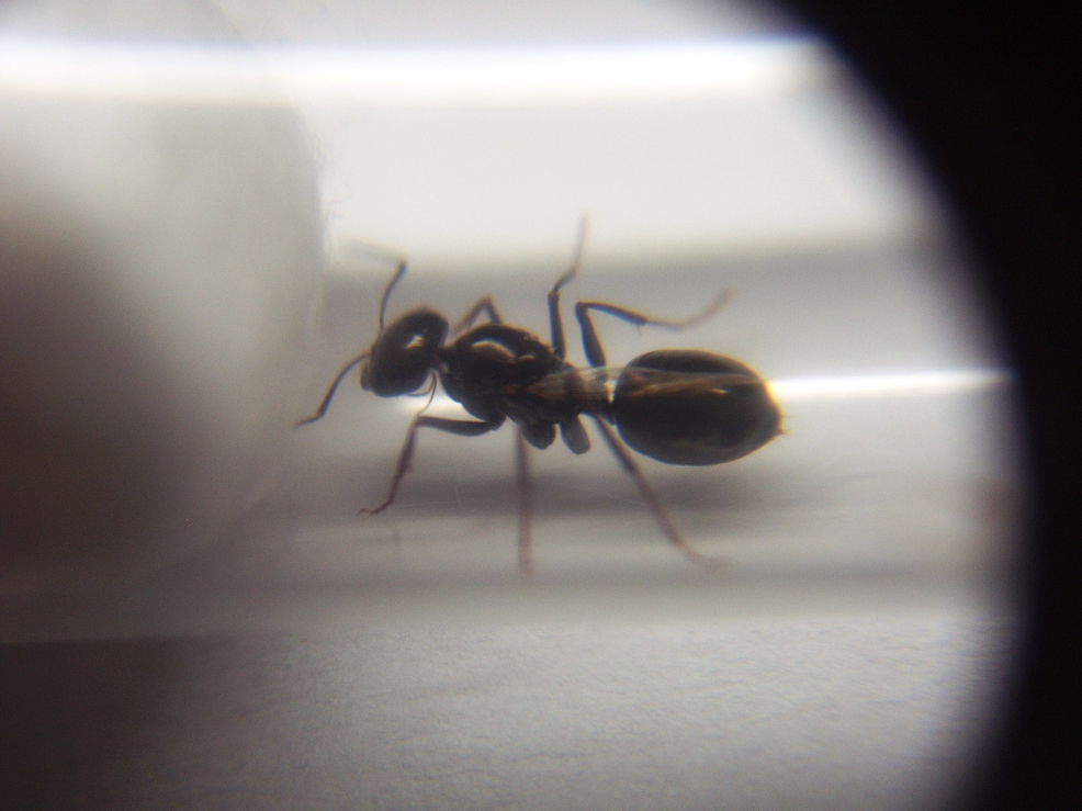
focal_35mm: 31
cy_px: 406
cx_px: 541
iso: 100
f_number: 2.7
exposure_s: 1/125
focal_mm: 8.13
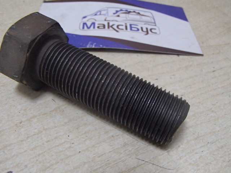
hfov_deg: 50.2
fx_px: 247
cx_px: 116
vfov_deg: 38.6
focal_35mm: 37
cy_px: 86
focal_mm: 6.64
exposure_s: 1/60
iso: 800
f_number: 4.7
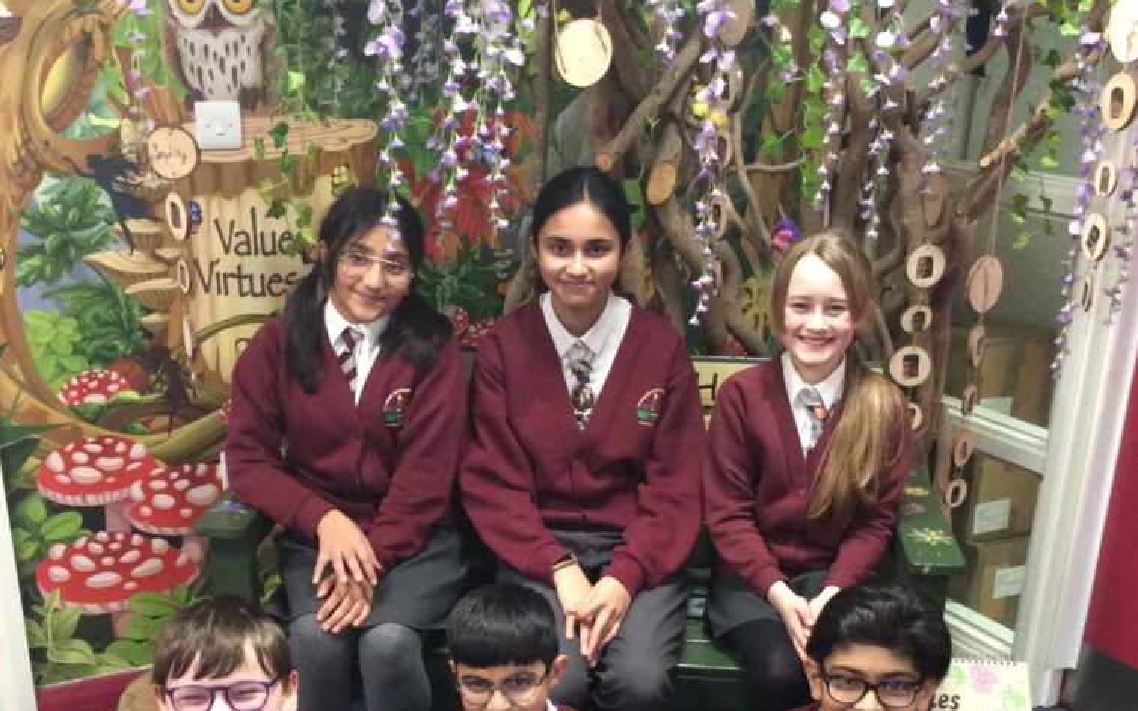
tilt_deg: -23.8
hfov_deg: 43.5
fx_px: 1426
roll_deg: -1.0
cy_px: 611
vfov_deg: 27.2
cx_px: 564
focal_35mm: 46
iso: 200
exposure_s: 1/25
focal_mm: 3.3
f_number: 2.4
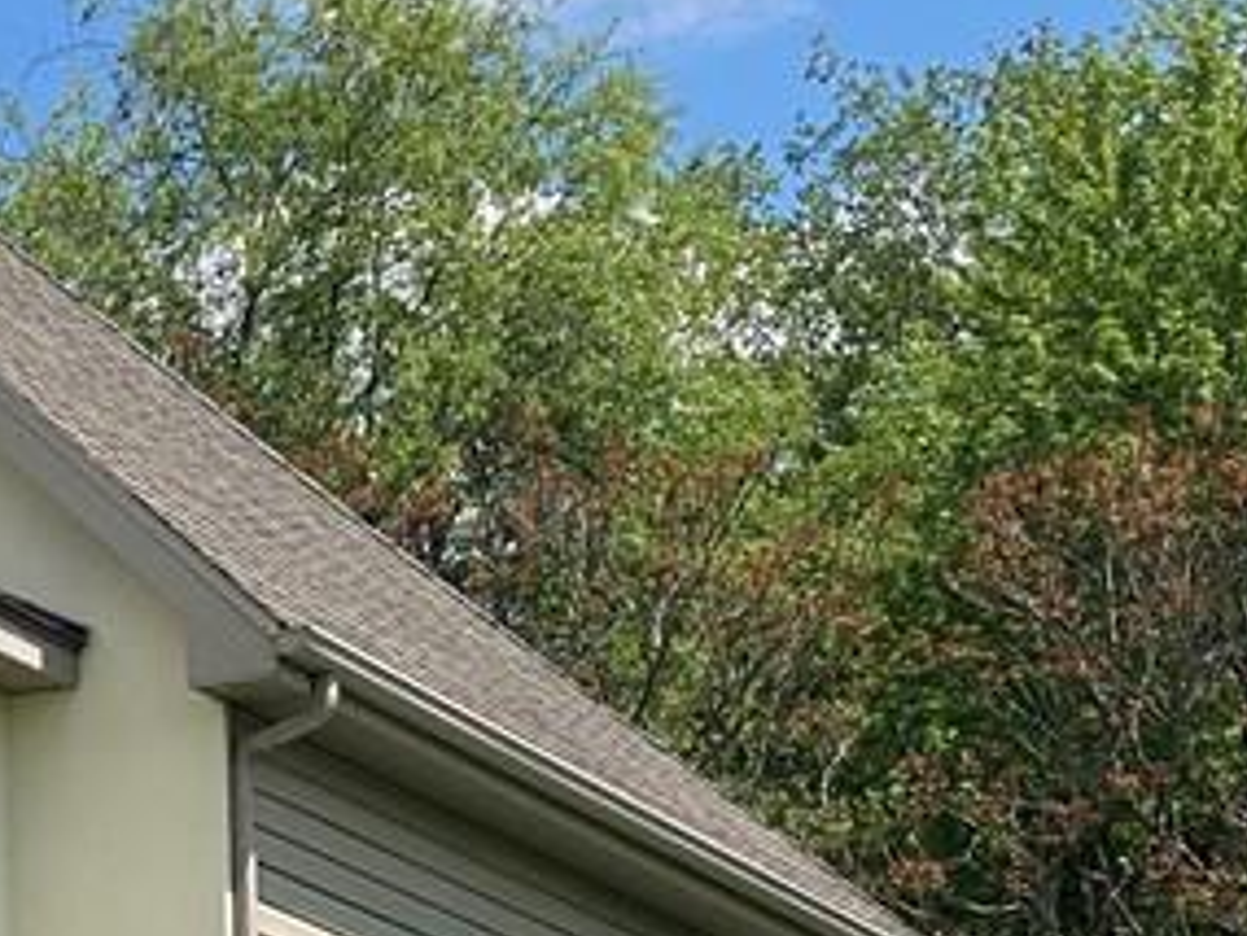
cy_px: 1312
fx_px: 6739
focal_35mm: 187
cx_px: -862
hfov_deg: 10.1
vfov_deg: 7.8
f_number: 2
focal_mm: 6
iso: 20
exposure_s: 1/1916
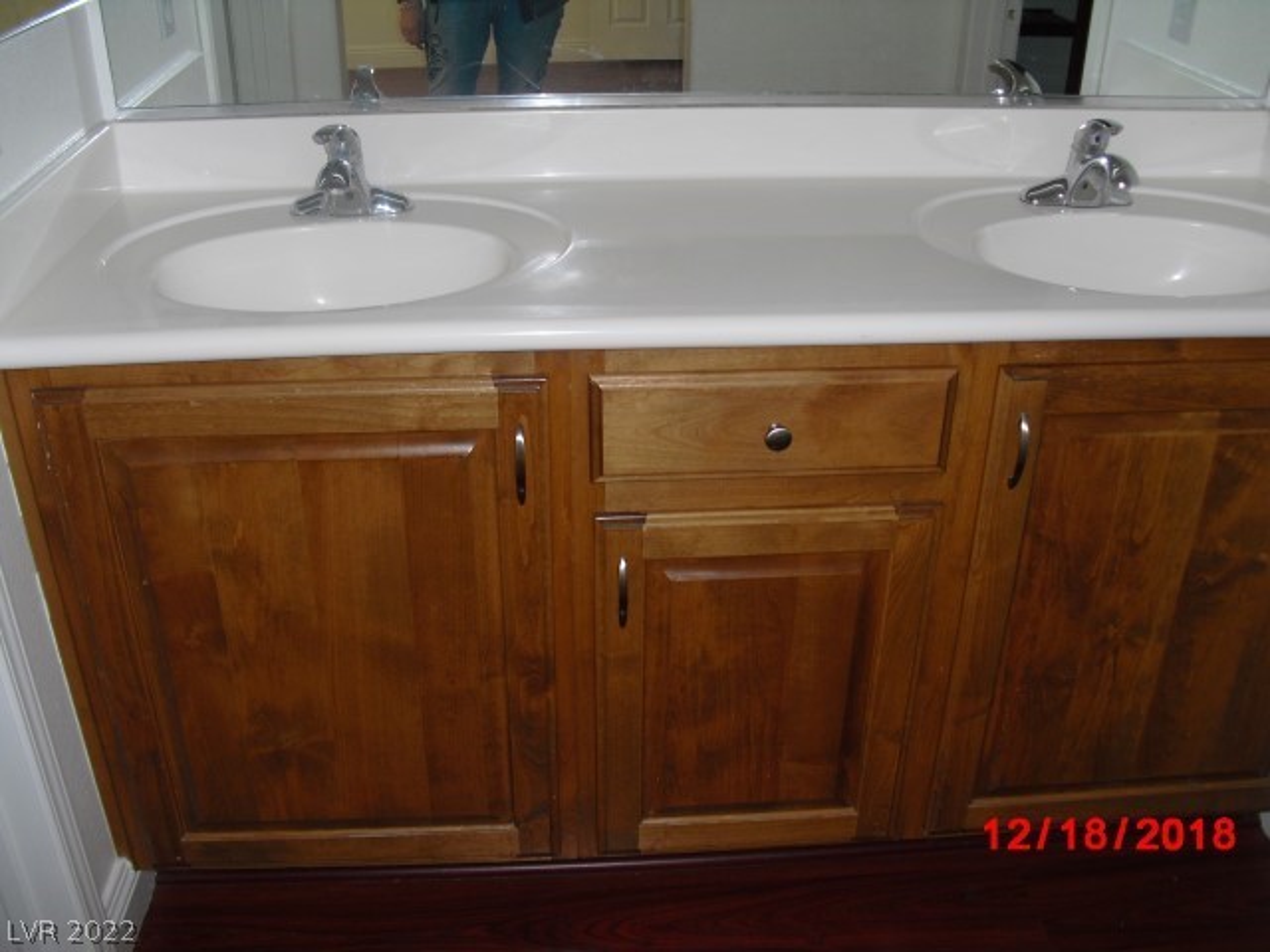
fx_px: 1321
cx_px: 635
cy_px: 476
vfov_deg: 39.7
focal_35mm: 36
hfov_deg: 51.4
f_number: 3.1
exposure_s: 1/60
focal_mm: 6.3
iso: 100
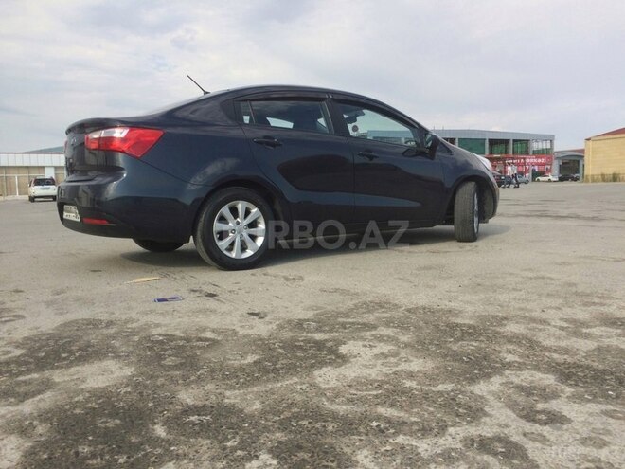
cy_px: 234
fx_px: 524
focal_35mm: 29
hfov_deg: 61.7
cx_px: 312
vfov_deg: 48.2
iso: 32
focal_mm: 4.15
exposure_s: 1/1140
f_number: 2.2
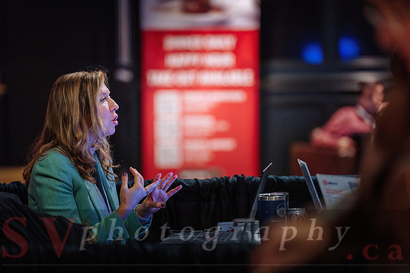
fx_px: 2278
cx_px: 205
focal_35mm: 200
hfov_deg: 10.3
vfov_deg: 6.9
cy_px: 136
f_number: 2.8
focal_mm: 200
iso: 1600
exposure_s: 1/125
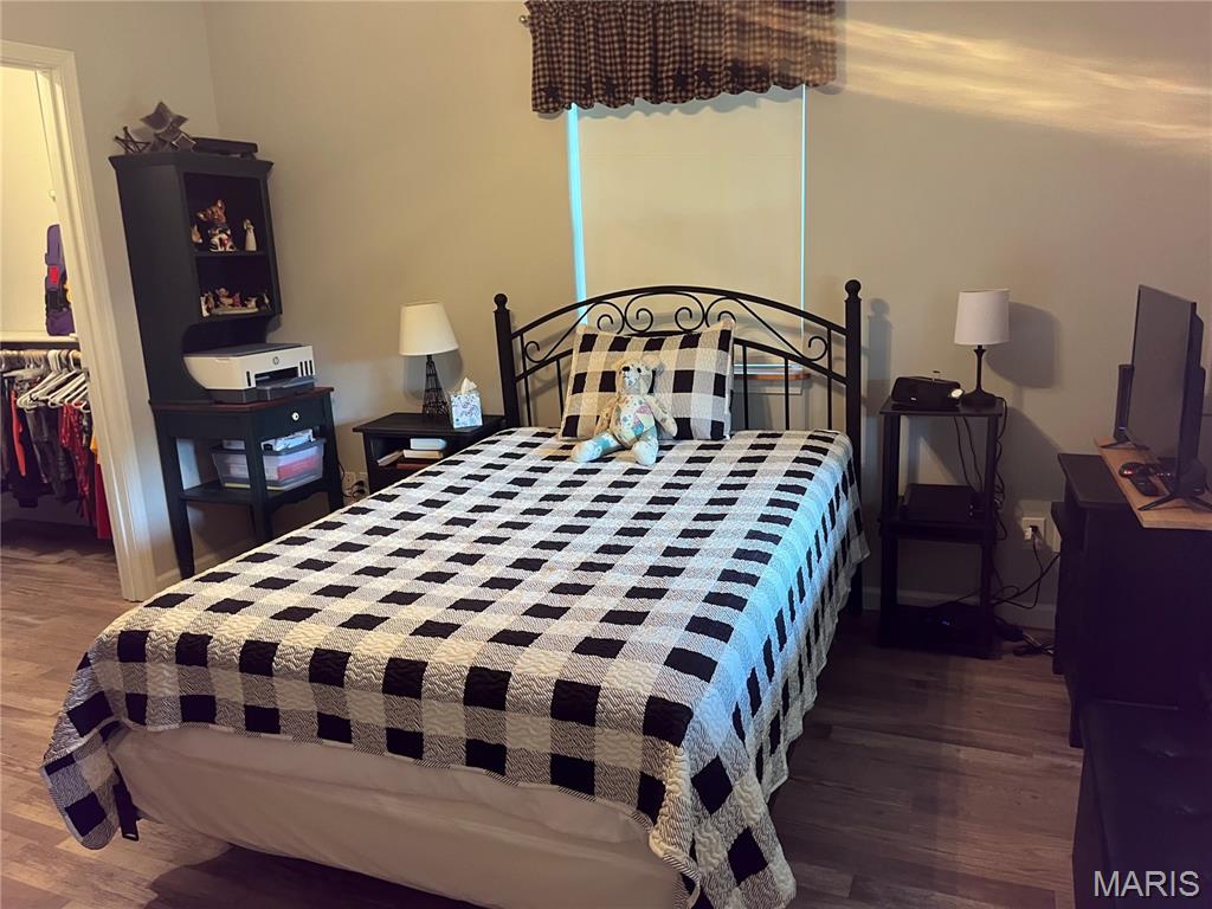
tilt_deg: -11.0
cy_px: 454
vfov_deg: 53.1
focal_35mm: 26
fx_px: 910
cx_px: 606
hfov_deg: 67.3
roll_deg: +1.7
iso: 250
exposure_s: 1/60
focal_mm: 5.1
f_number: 1.6
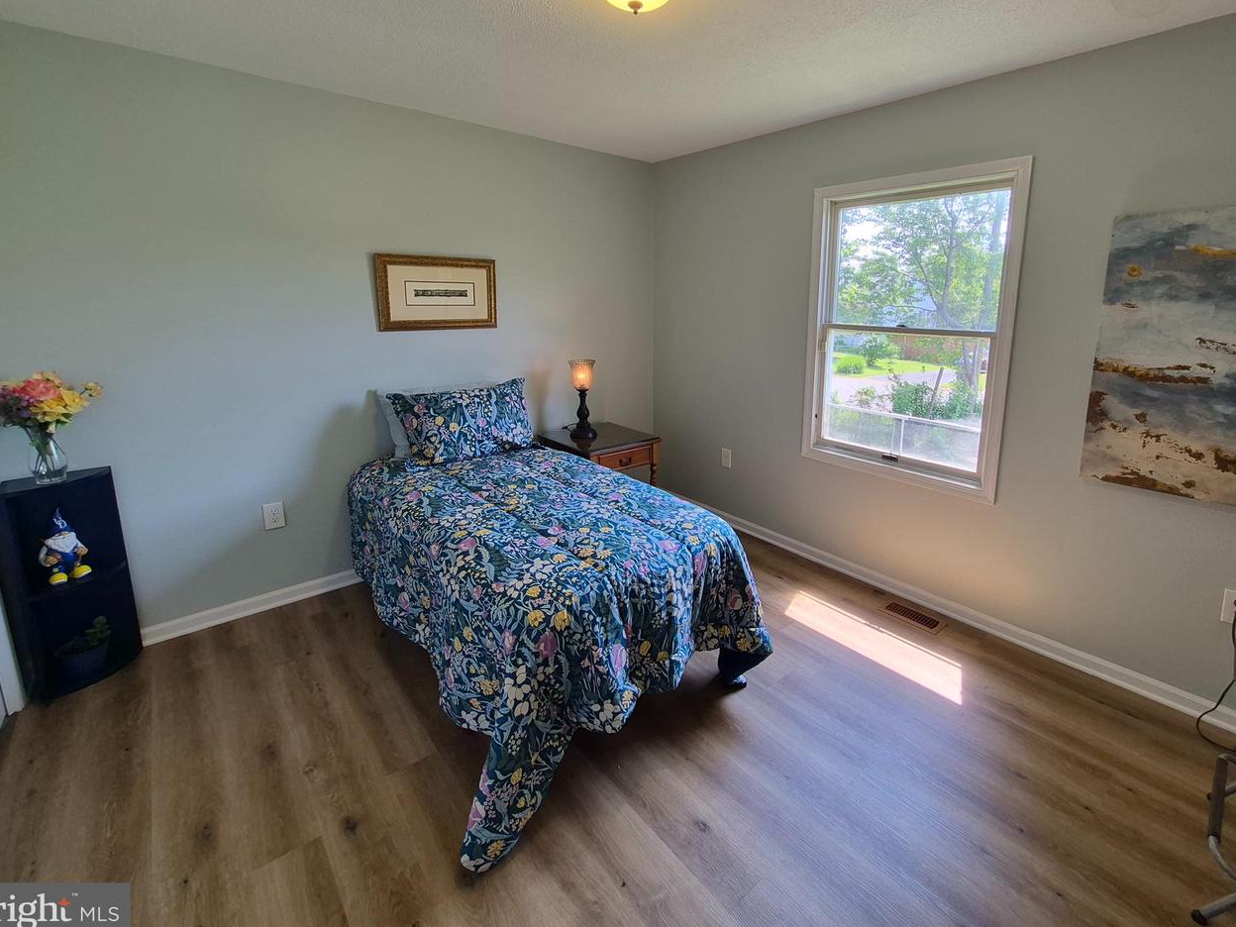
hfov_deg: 97.9
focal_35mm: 15
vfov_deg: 81.4
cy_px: 405
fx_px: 536
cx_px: 670
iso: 64
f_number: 2.2
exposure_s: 1/120
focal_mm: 1.74
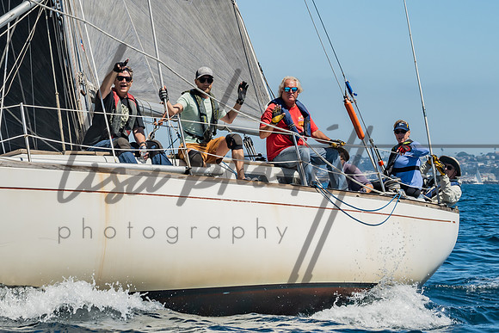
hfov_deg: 14.3
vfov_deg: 9.6
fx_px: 1981
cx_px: 147
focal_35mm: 143
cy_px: 80
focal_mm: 62
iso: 160
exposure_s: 1/640
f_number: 6.3
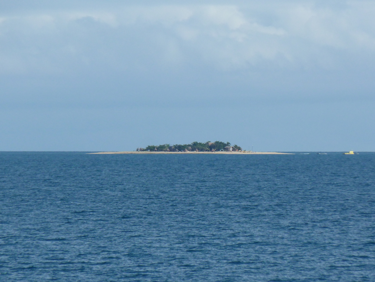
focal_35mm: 399
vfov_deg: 3.7
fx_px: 4322
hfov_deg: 5.0
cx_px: 188
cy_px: 141
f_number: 5.6
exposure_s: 1/800
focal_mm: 49.2
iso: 160
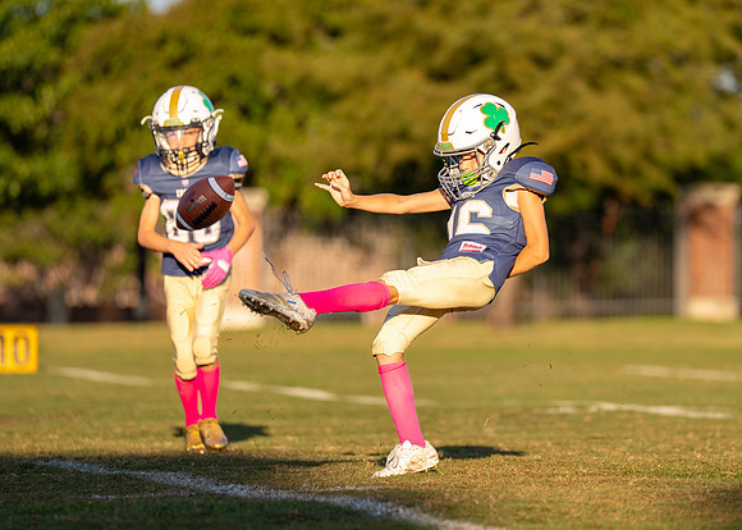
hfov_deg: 6.4
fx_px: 6637
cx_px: 493
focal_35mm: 315
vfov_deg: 4.6
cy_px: 238
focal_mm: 200
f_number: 2.8
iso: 400
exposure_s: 1/2500
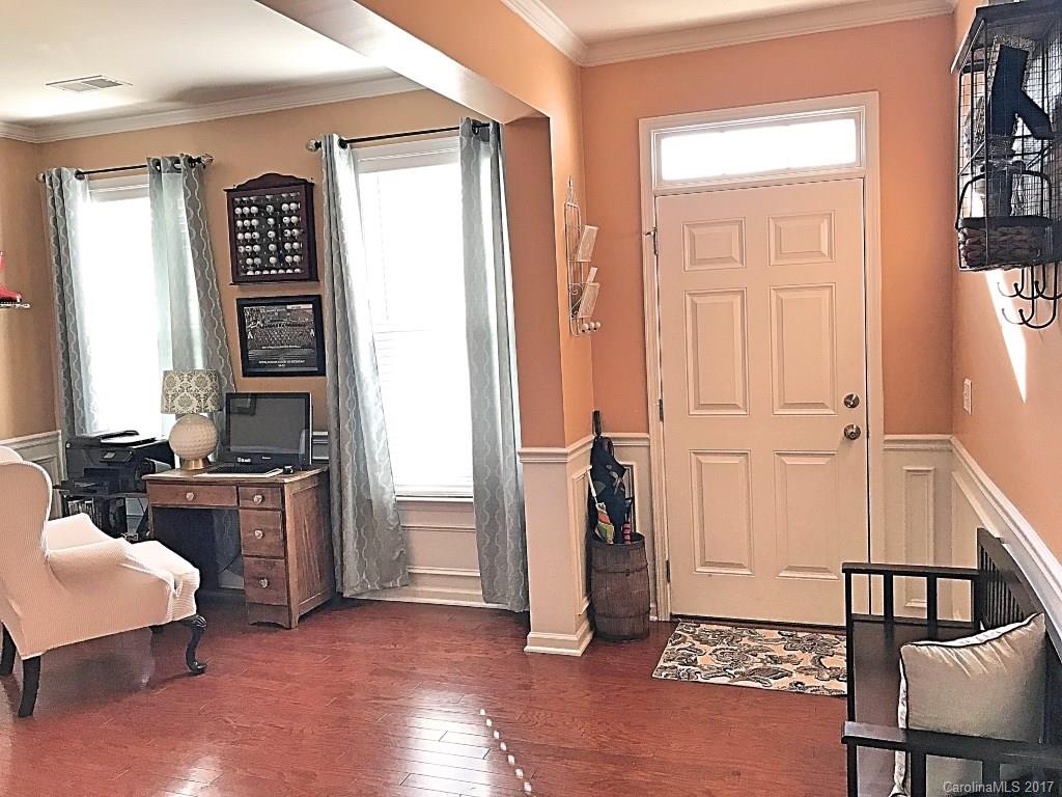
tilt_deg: -7.4
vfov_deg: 49.7
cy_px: 398
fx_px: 859
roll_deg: +2.4
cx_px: 531
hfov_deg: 63.4
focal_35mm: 28
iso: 25
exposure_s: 1/30
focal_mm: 3.99
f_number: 1.8
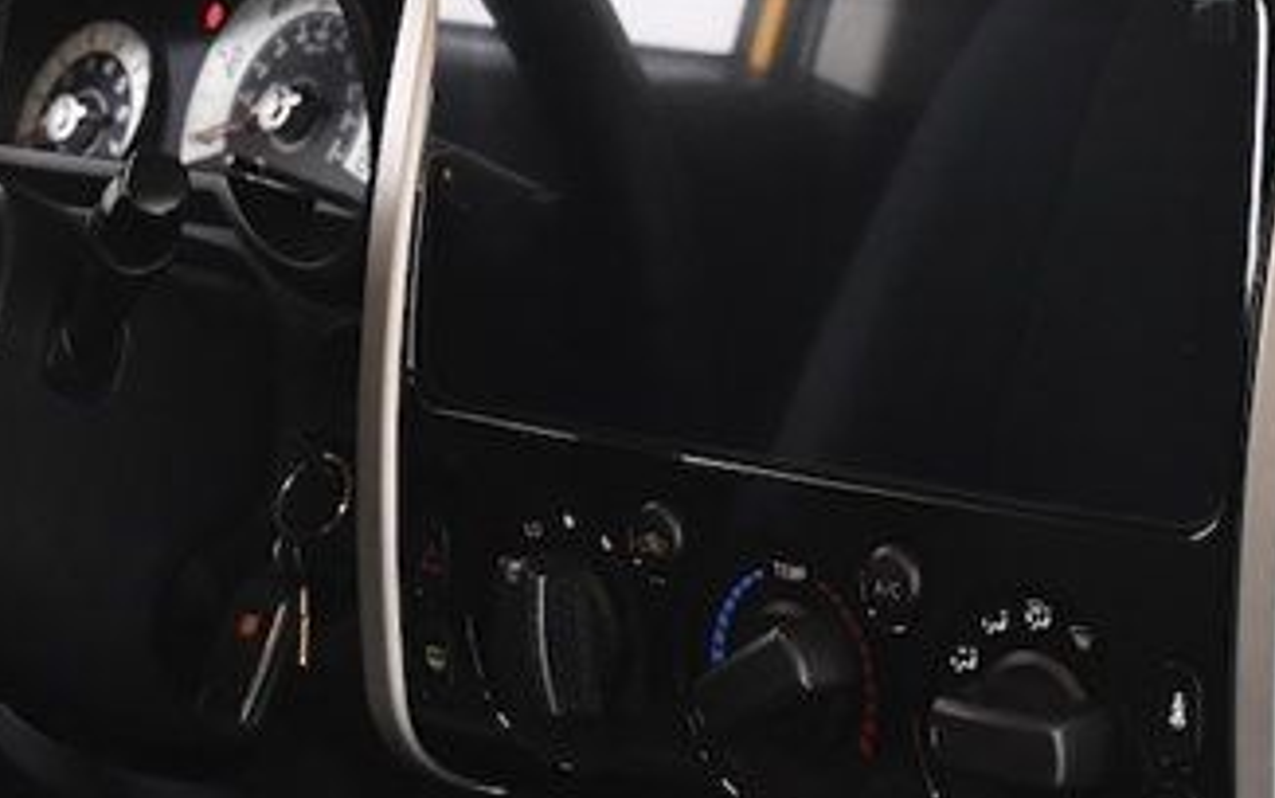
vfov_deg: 9.1
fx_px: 5005
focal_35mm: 144
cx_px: 735
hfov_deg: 14.5
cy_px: 475
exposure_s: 1/80
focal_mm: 30
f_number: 4.5
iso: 2500
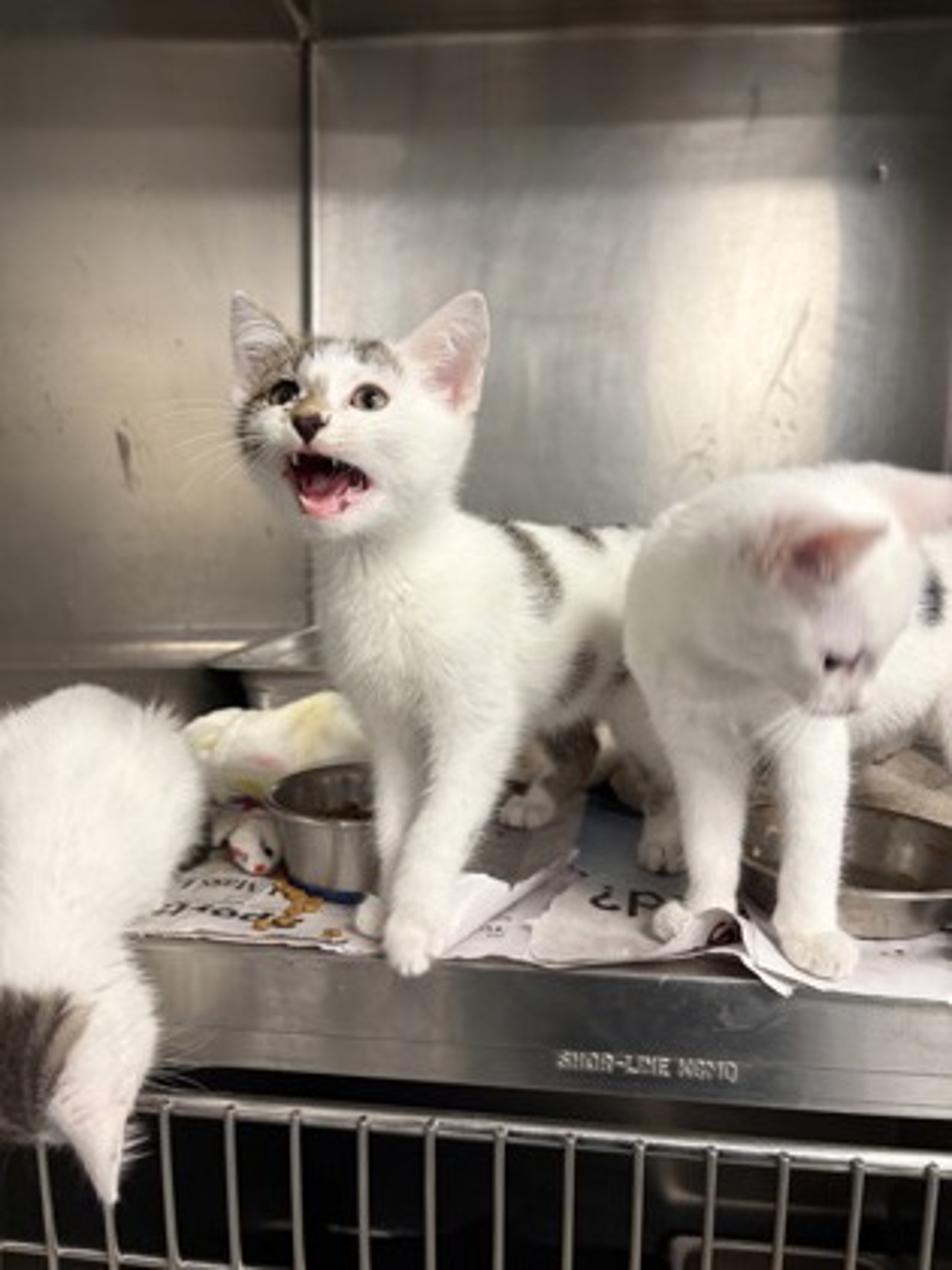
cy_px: 635
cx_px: 476
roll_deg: -0.7
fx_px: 953
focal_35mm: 26
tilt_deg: -6.4
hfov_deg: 53.1
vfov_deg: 67.3
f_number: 1.6
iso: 200
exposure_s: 1/41
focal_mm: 5.96
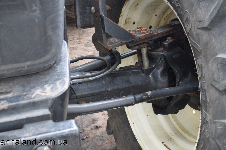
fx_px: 320
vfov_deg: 26.5
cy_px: 75
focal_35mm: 51
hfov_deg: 38.9
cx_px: 113
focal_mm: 34
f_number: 6.3
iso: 200
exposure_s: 1/6
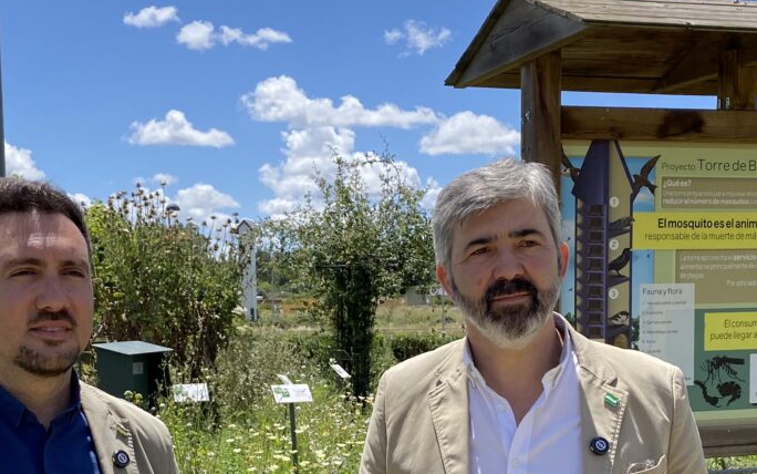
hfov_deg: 35.0
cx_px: 320
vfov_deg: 21.9
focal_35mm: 58
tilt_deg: -6.8
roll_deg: +0.2
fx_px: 1197
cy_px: 430
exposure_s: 1/2105
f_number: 1.8
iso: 32
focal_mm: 4.25
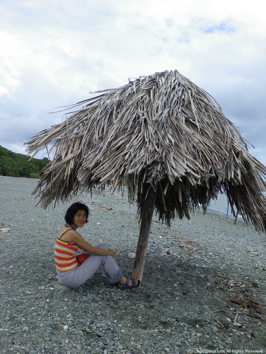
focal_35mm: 34
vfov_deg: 54.0
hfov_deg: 41.8
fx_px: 348
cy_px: 177
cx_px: 133
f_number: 9.2
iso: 80
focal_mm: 6.1
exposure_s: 1/125
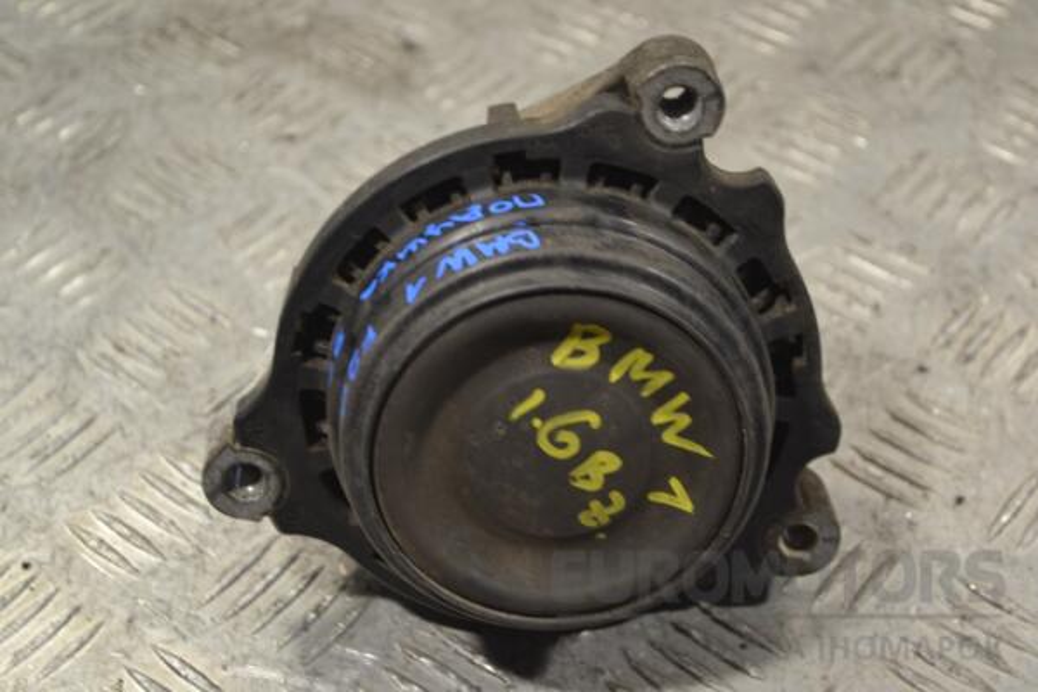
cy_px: 346
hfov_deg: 29.2
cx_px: 519
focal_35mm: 69
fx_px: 1989
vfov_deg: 19.7
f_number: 5.3
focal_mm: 46
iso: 280
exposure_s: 1/30
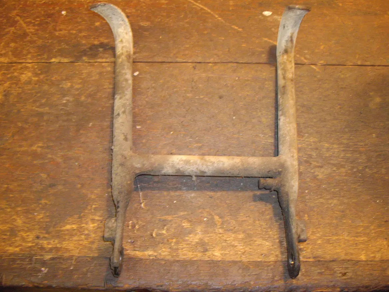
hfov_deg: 47.9
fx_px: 438
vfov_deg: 36.8
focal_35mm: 39
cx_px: 195
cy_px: 143
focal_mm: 7.9
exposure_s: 1/40
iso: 400
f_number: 2.8
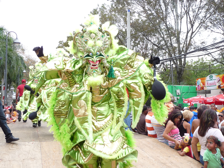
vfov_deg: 34.3
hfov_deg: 44.8
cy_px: 84
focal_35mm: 42
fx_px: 272
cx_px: 112
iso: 100
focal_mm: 5.3
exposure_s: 1/50
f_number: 3
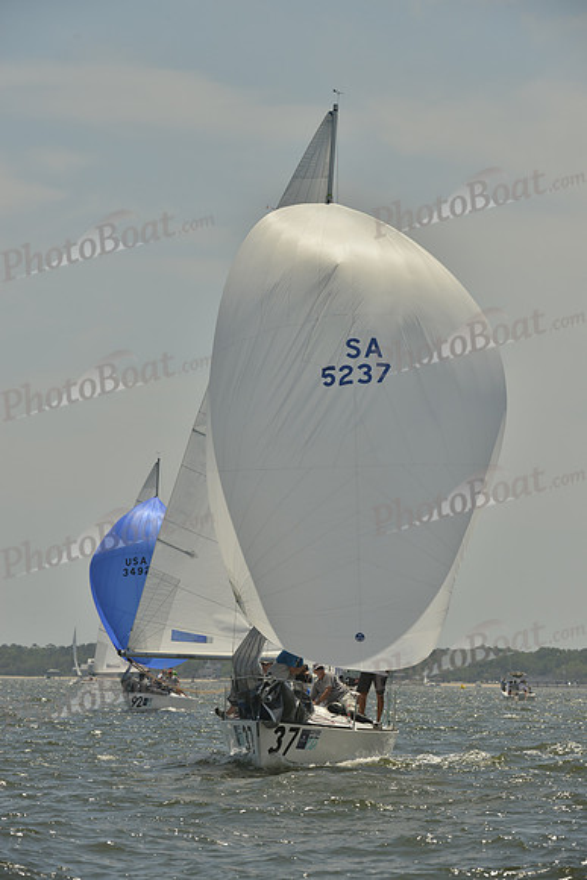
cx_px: 294
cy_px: 440
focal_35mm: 200
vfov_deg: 10.3
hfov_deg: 6.9
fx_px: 4888
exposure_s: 1/1250
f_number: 10
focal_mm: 200
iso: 280
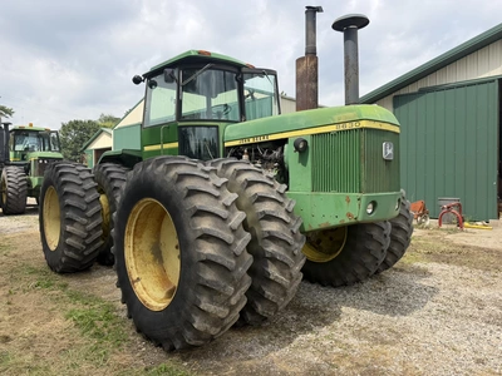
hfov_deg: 71.6
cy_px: 188
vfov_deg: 56.8
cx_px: 251
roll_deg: +1.0
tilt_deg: +2.7
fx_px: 348
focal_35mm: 24
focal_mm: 6.76
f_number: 1.78
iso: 80
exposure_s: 1/2611
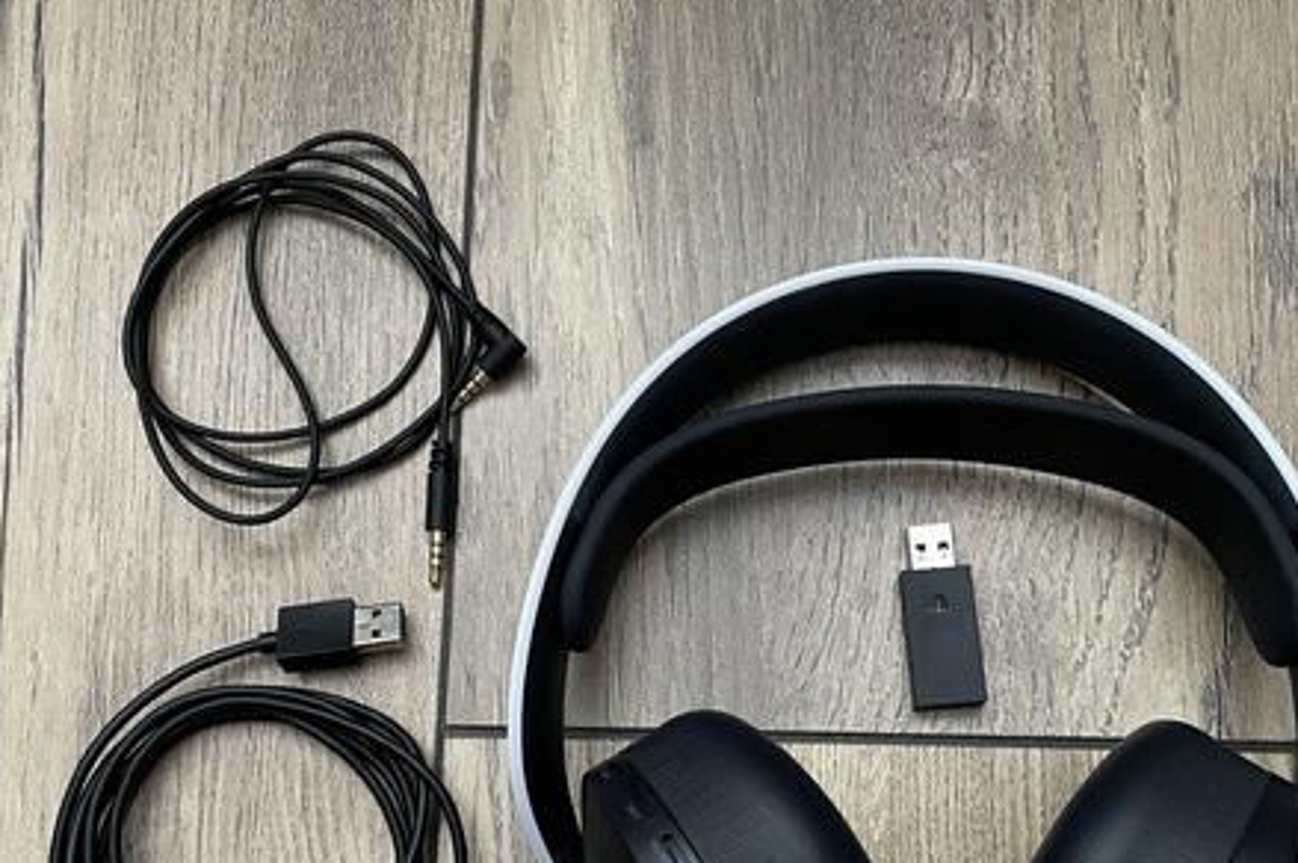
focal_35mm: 37
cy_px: 644
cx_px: 736
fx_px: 1333
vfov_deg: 35.1
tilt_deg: -80.2
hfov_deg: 51.8
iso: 640
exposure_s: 1/39
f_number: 1.6
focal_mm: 4.2
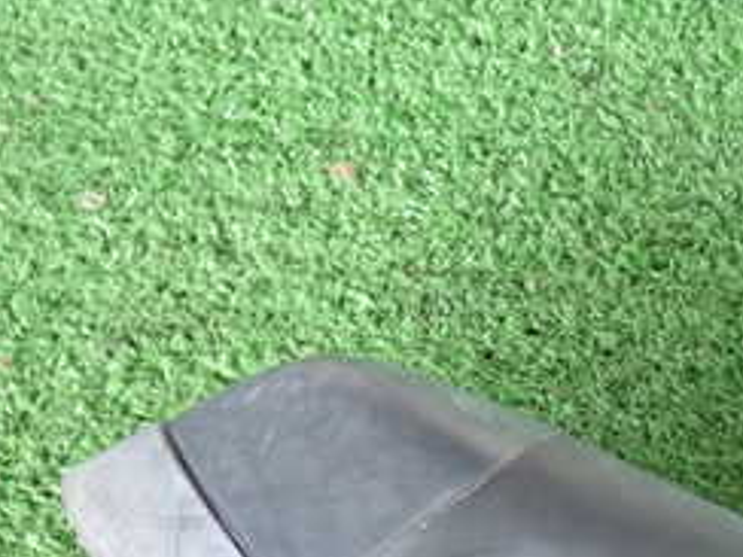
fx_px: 2168
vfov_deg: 14.6
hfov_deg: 19.2
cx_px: 633
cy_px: 438
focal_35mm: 101
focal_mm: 7.31
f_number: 2.8
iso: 400
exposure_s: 1/40
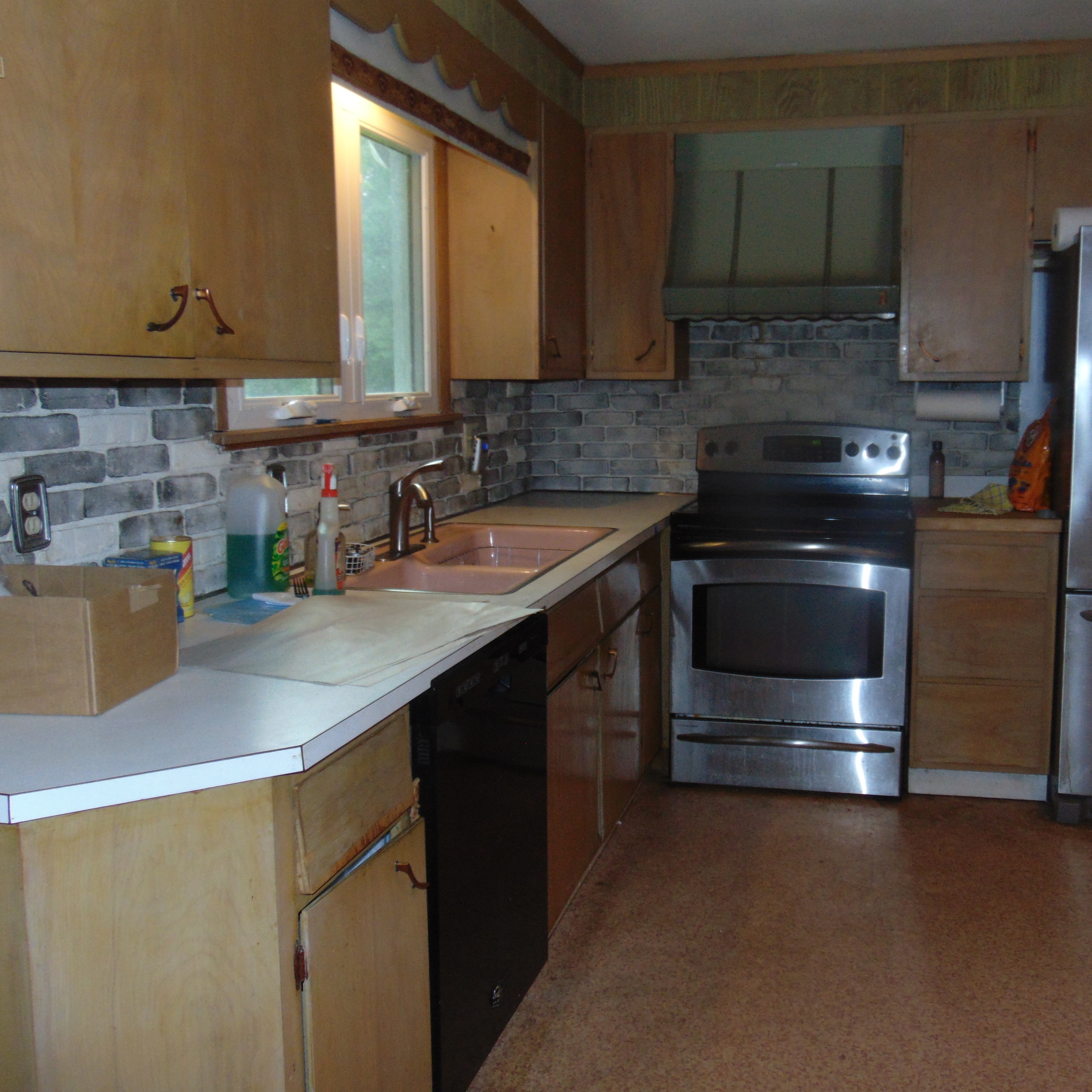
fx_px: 1142
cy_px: 543
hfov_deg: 50.8
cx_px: 648
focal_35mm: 32
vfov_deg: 51.1
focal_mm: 4.9
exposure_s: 1/40
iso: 200
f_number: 3
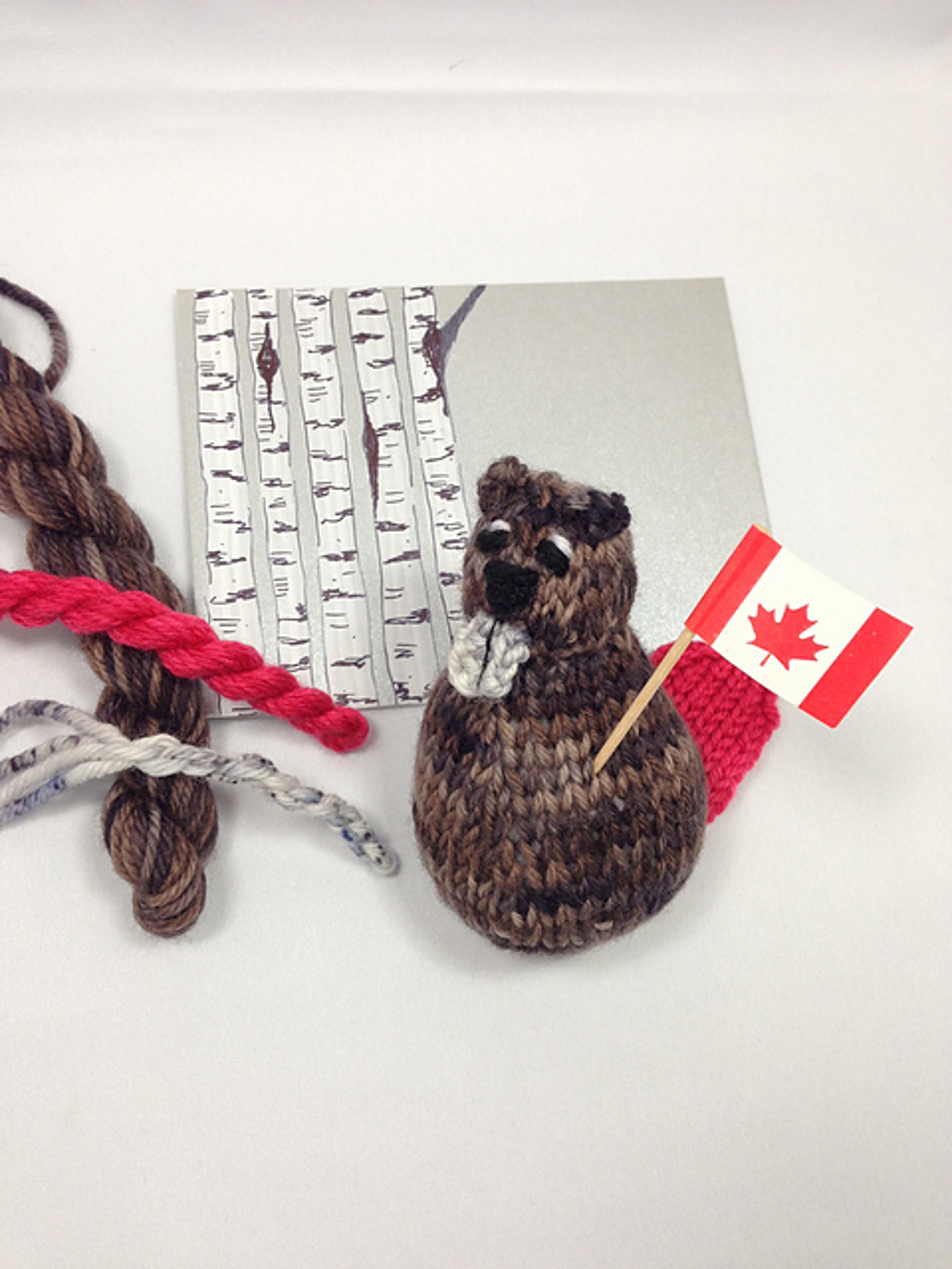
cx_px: 476
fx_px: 1210
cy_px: 634
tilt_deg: -70.9
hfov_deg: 42.9
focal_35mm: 33
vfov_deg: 55.4
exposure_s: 1/120
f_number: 2.4
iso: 64
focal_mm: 4.12
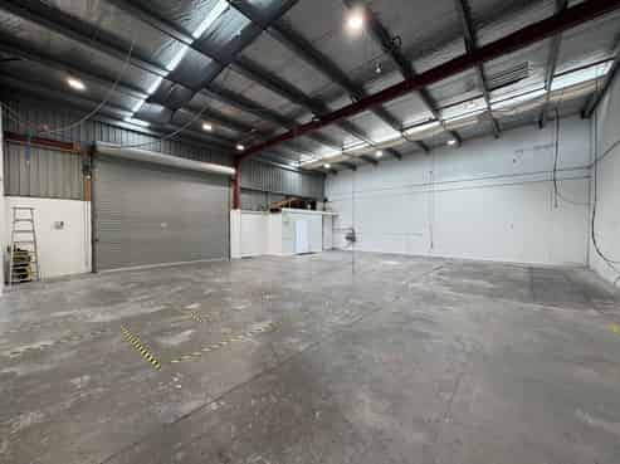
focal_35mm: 14
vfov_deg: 85.6
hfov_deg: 102.1
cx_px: 310
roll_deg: +0.8
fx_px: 251
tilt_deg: -1.3
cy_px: 232
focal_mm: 2.22
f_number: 2.2
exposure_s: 1/100
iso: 80
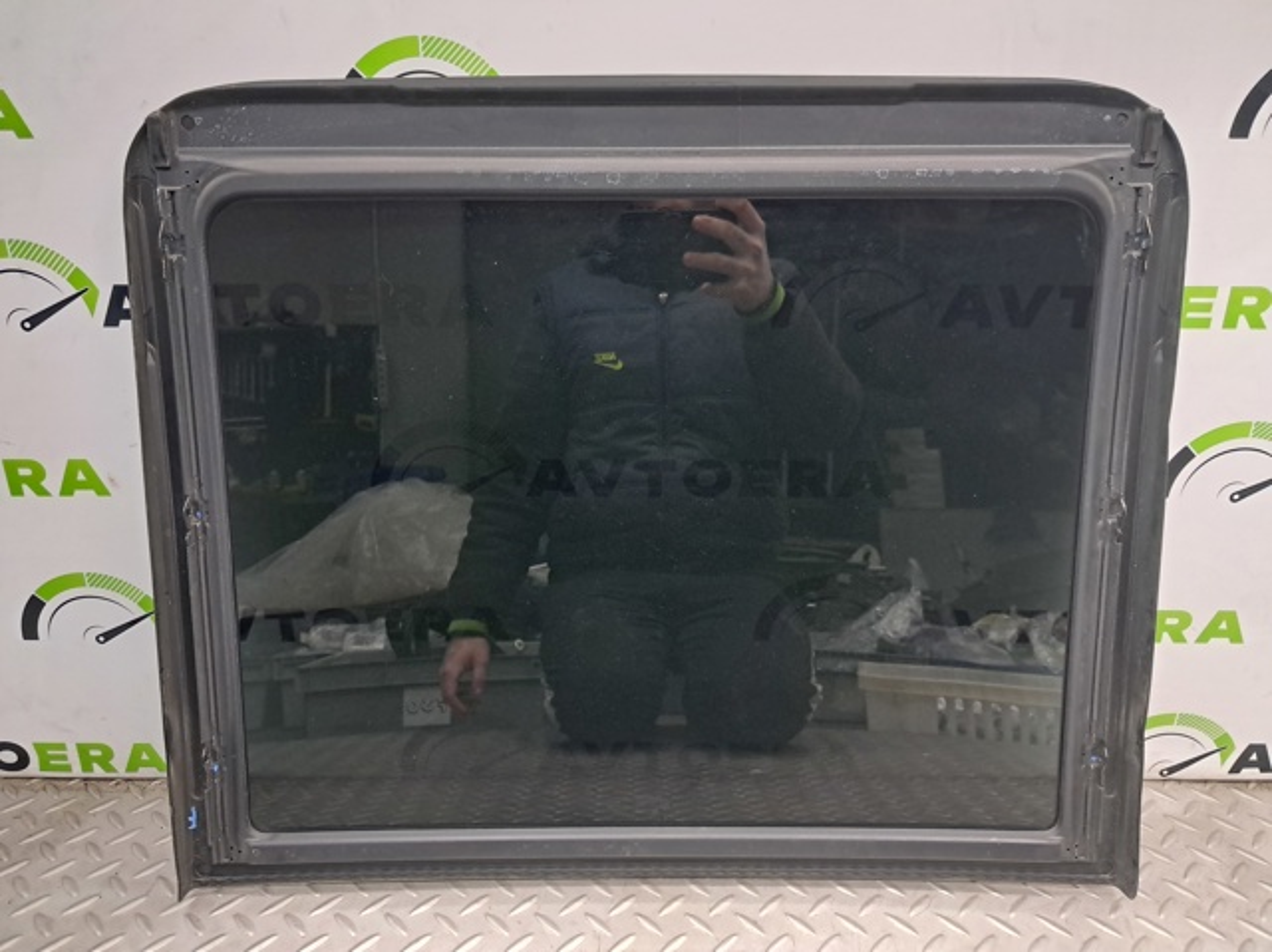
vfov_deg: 51.3
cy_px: 476
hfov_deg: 65.4
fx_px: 991
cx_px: 636
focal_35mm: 27
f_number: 1.8
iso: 400
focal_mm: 4
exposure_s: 1/60
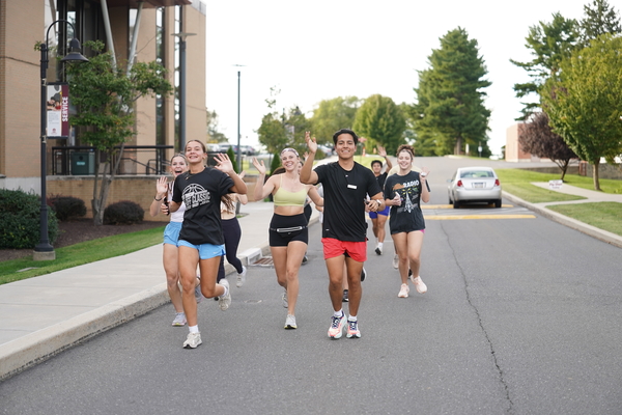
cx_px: 311
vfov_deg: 27.0
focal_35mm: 50
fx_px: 864
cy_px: 208
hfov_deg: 39.6
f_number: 2
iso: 400
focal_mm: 50
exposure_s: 1/1000
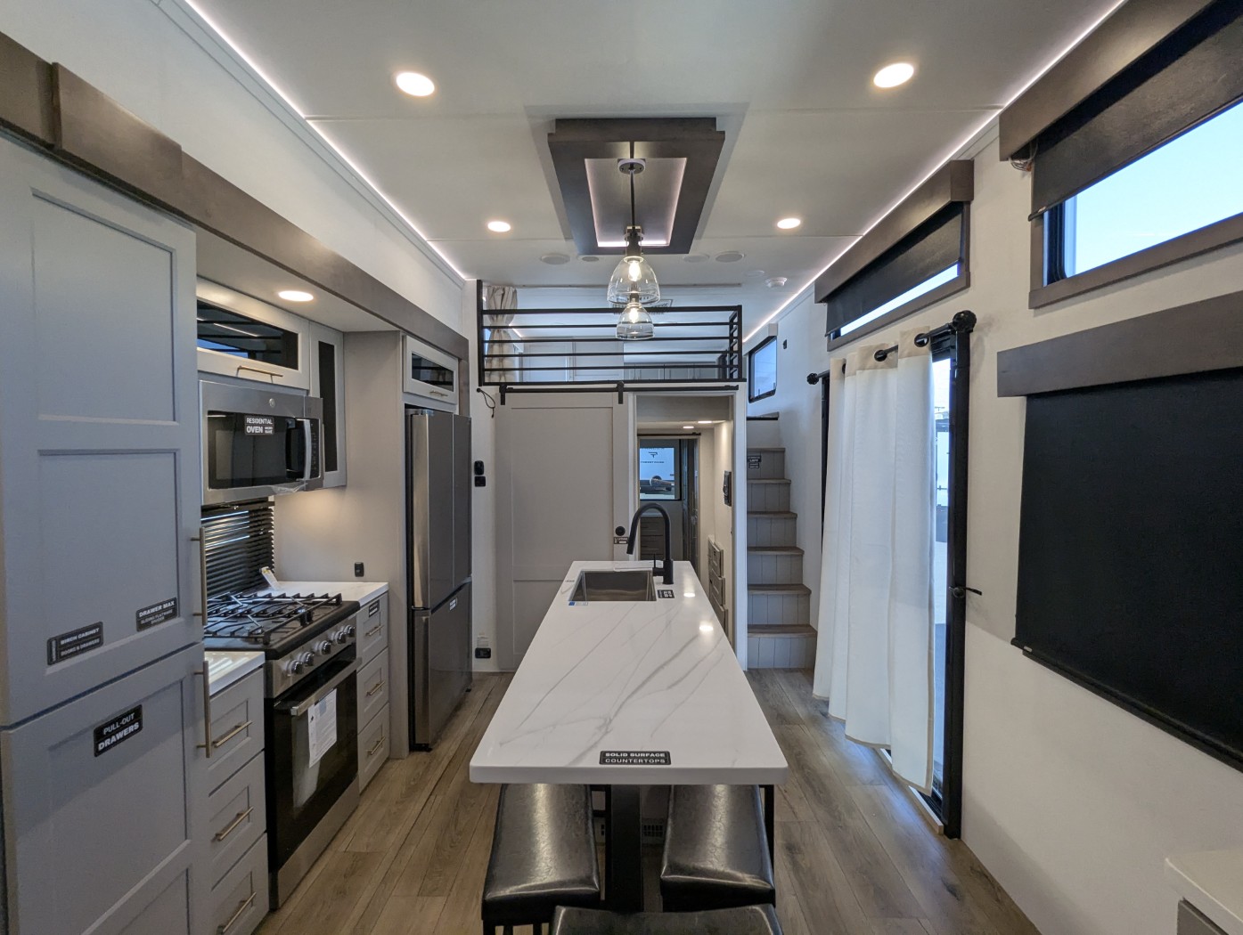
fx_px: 575
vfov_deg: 78.2
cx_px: 622
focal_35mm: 16
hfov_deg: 94.4
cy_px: 468
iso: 234
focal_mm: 2.35
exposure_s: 1/180
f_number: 2.2
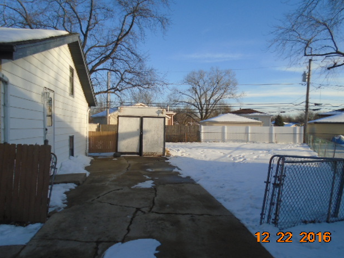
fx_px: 268
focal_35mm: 27
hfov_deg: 65.3
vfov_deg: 51.3
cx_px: 174
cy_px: 133
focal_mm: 4.6
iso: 100
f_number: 3.2
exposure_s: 1/1000
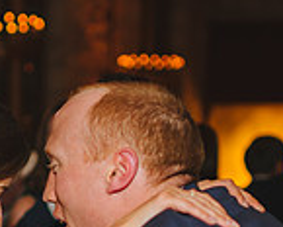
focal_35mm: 147
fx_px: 1231
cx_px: 72
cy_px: 267
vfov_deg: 10.3
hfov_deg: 13.1
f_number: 2
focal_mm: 35
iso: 640
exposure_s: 1/200
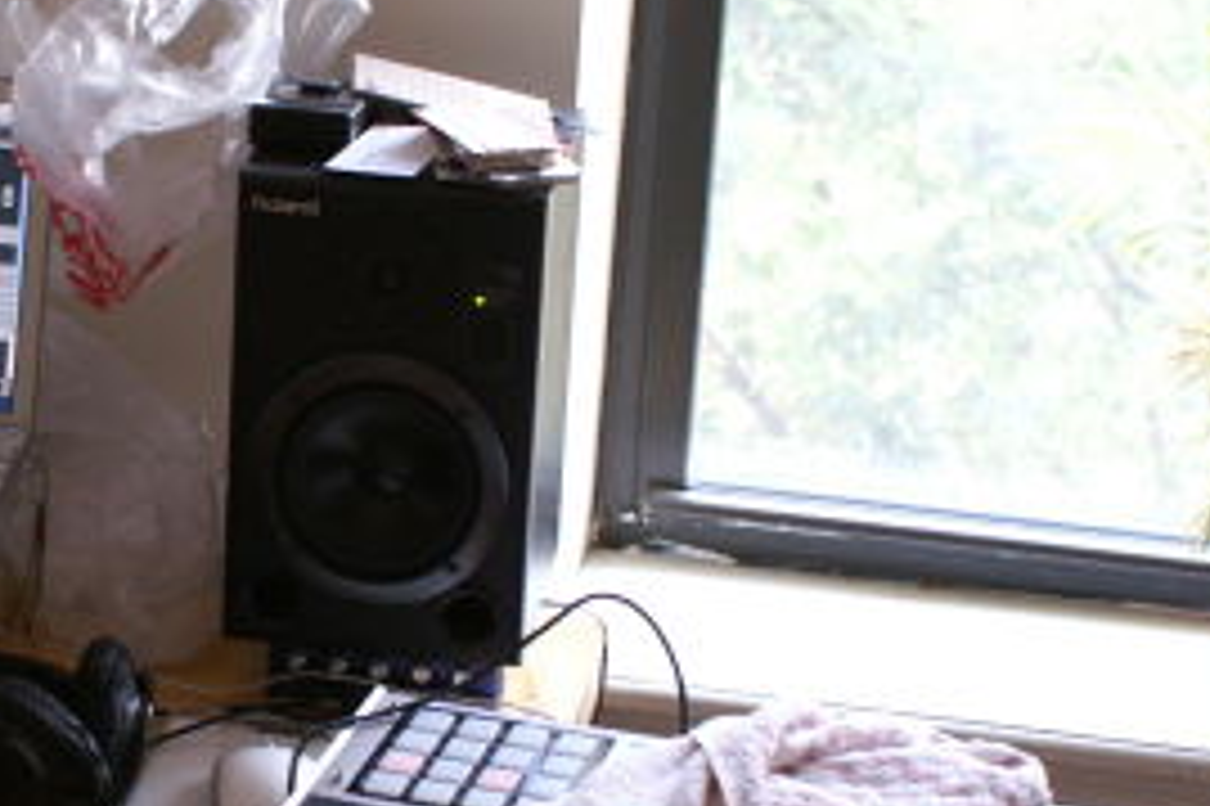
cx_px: 52
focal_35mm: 116
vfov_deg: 11.8
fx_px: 3896
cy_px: 475
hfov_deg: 17.3
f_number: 4.5
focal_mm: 26
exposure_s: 1/30
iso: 400
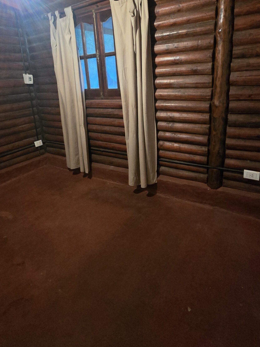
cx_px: 128
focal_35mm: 20
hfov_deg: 66.0
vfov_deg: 80.7
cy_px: 138
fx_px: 200
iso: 1600
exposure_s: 1/33
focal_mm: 2.2
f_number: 2.2
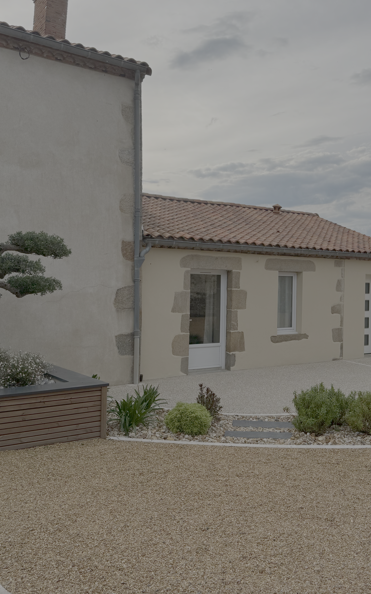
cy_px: 297
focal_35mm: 34
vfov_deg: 56.7
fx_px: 550
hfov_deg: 37.0
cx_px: 235
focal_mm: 6.76
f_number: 1.78
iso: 80
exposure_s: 1/2105
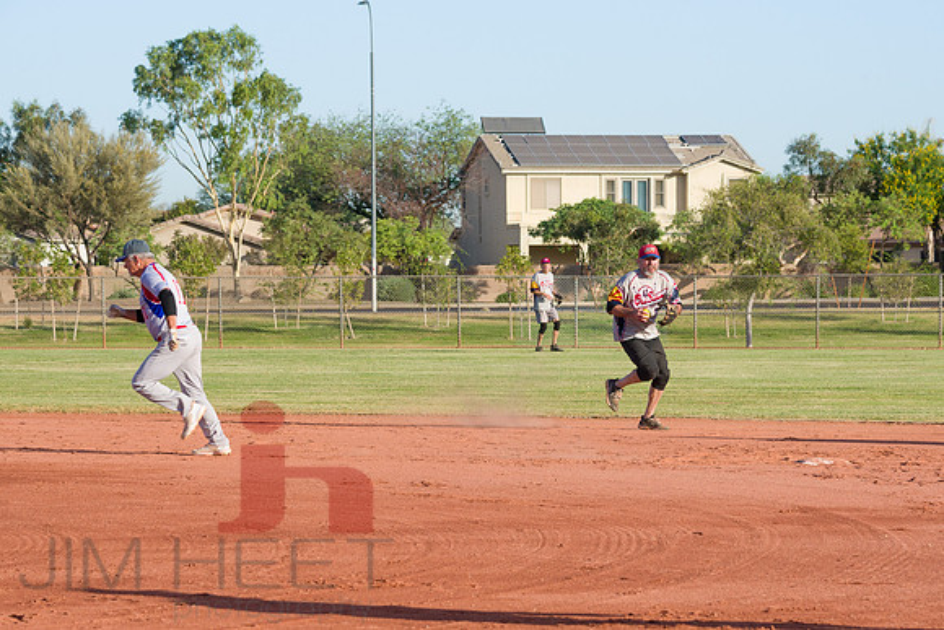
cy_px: 408
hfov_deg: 13.7
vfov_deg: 9.1
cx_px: 584
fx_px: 3940
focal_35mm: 150
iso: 640
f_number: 10
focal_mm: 116
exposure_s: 1/800
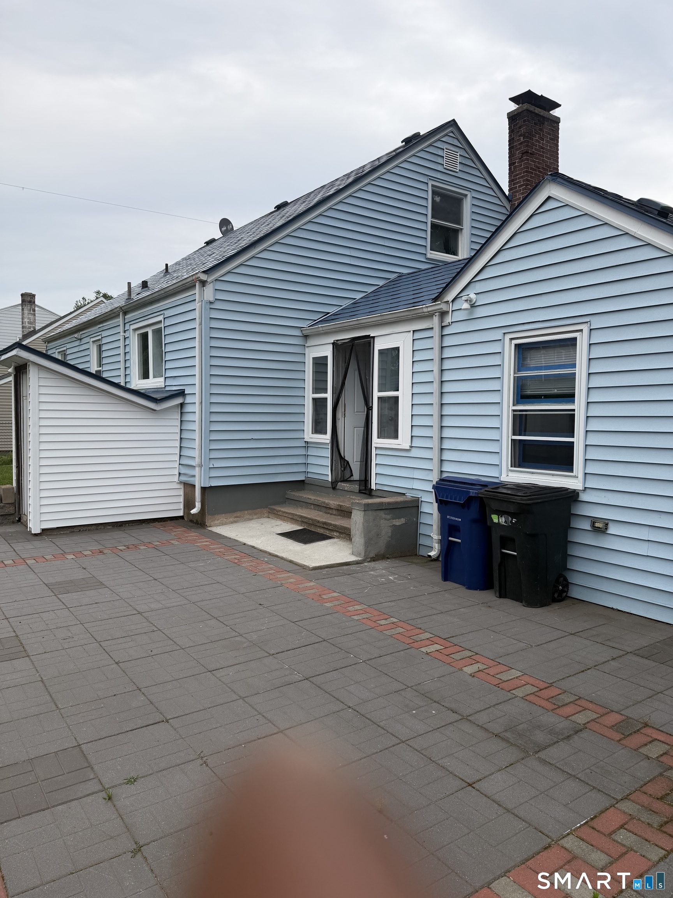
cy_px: 449
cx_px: 336
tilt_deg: -3.6
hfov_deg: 56.8
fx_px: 622
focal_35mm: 24
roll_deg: -0.9
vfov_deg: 71.6
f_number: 1.78
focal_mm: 6.76
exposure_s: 1/1211
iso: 80
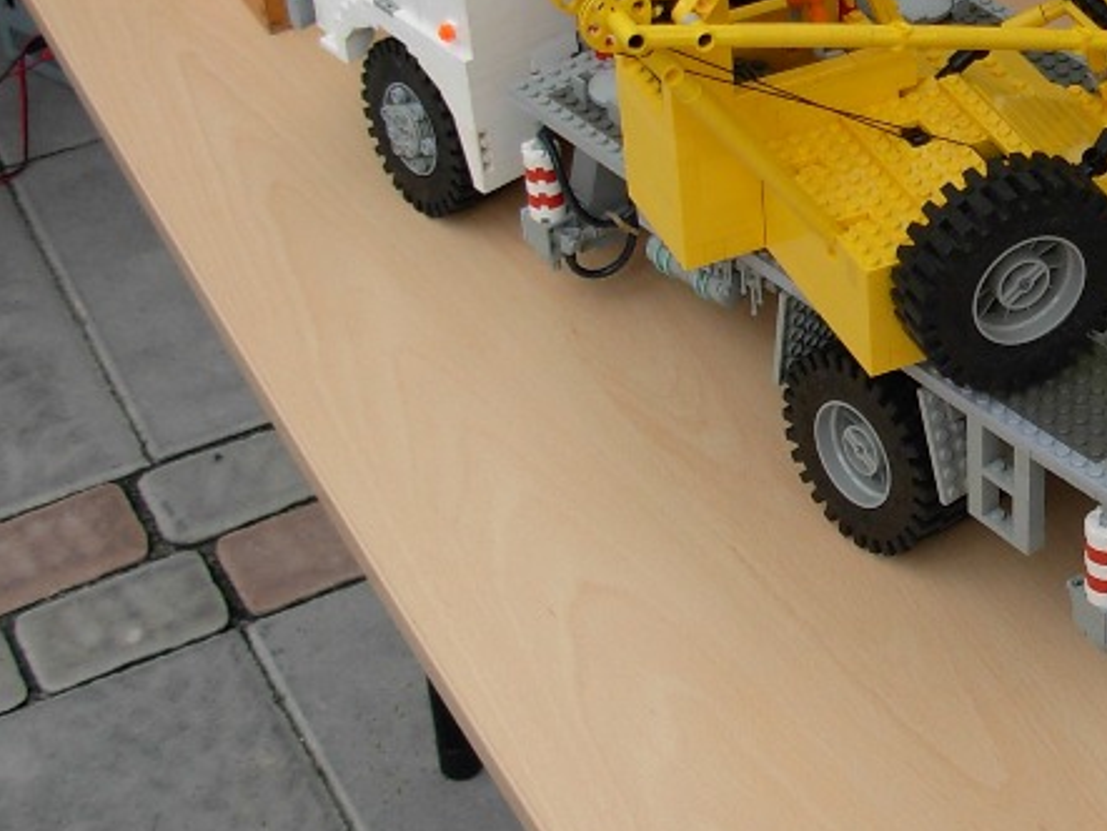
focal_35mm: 88
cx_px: 1117
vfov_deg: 16.7
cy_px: 180
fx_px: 2816
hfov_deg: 21.4
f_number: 2.9
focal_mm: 6.3
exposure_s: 1/512
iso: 79
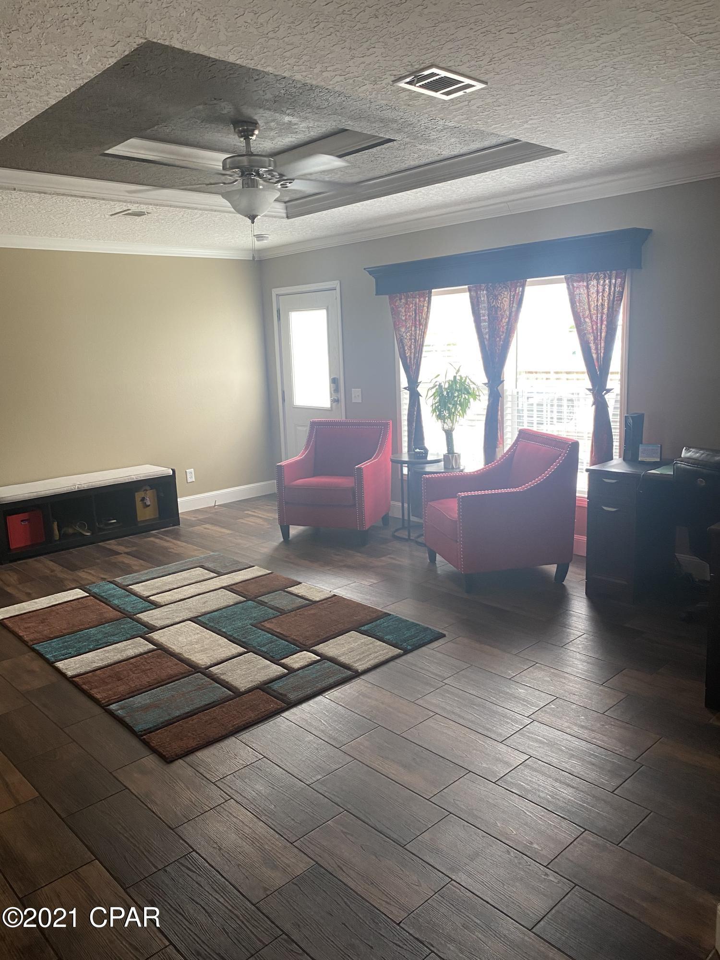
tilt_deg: -10.2
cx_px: 360
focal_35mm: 26
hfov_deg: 53.1
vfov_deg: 67.3
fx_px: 721
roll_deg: +2.7
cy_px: 480
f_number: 1.8
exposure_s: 1/60
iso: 125
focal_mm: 4.25
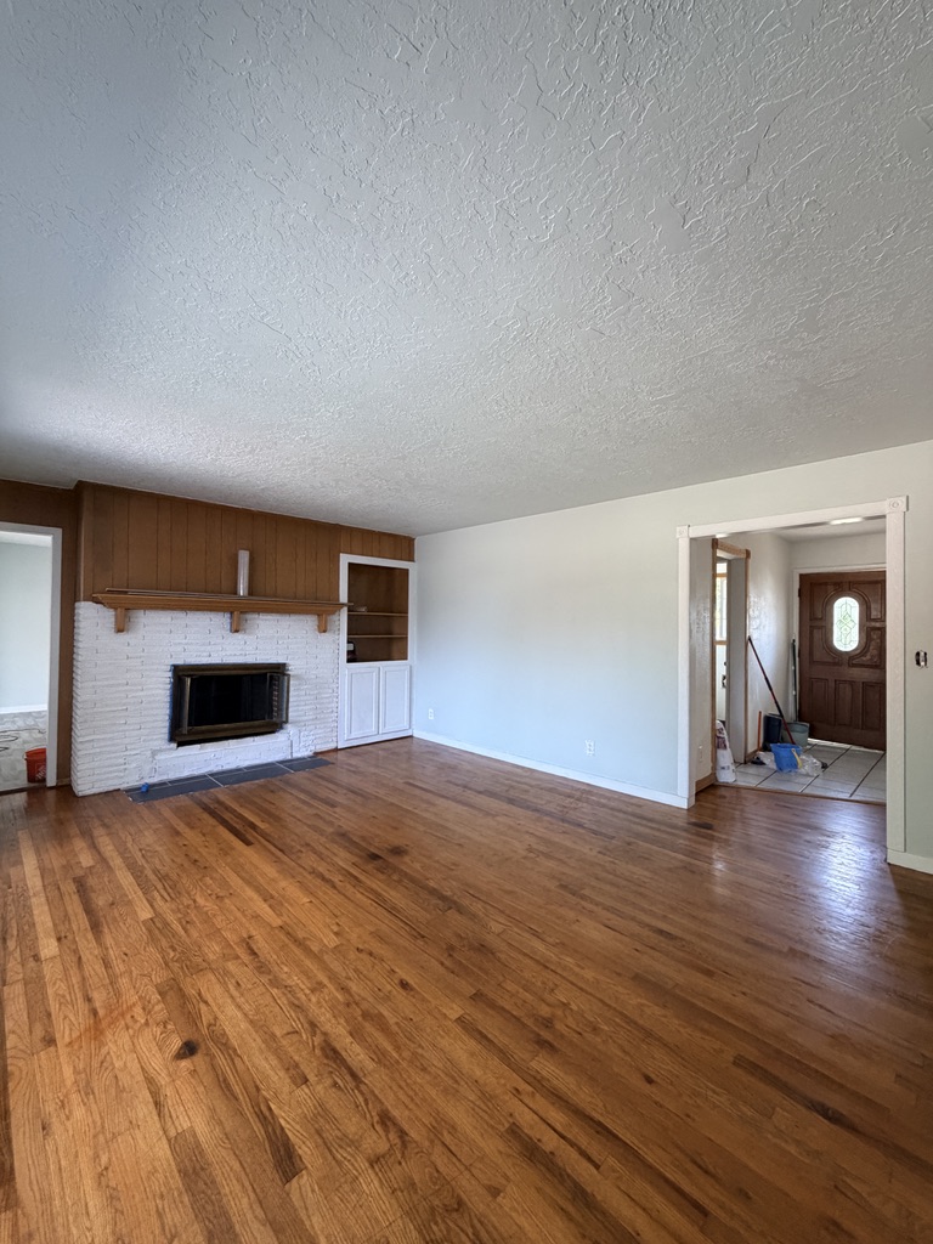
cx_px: 466
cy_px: 622
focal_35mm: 14
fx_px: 503
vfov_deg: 102.1
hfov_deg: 85.7
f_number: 2.2
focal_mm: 2.22
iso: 320
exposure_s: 1/105
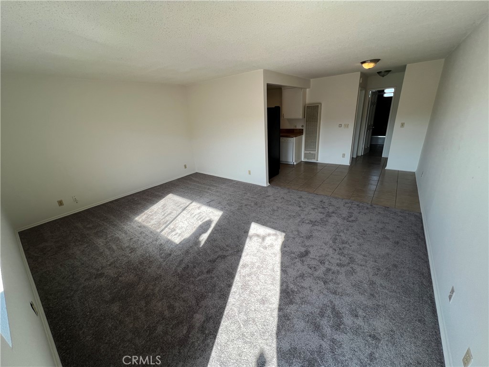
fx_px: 184
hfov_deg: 106.2
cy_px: 184
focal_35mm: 13
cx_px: 244
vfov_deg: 89.9
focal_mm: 1.57
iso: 32
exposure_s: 1/167
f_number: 1.8
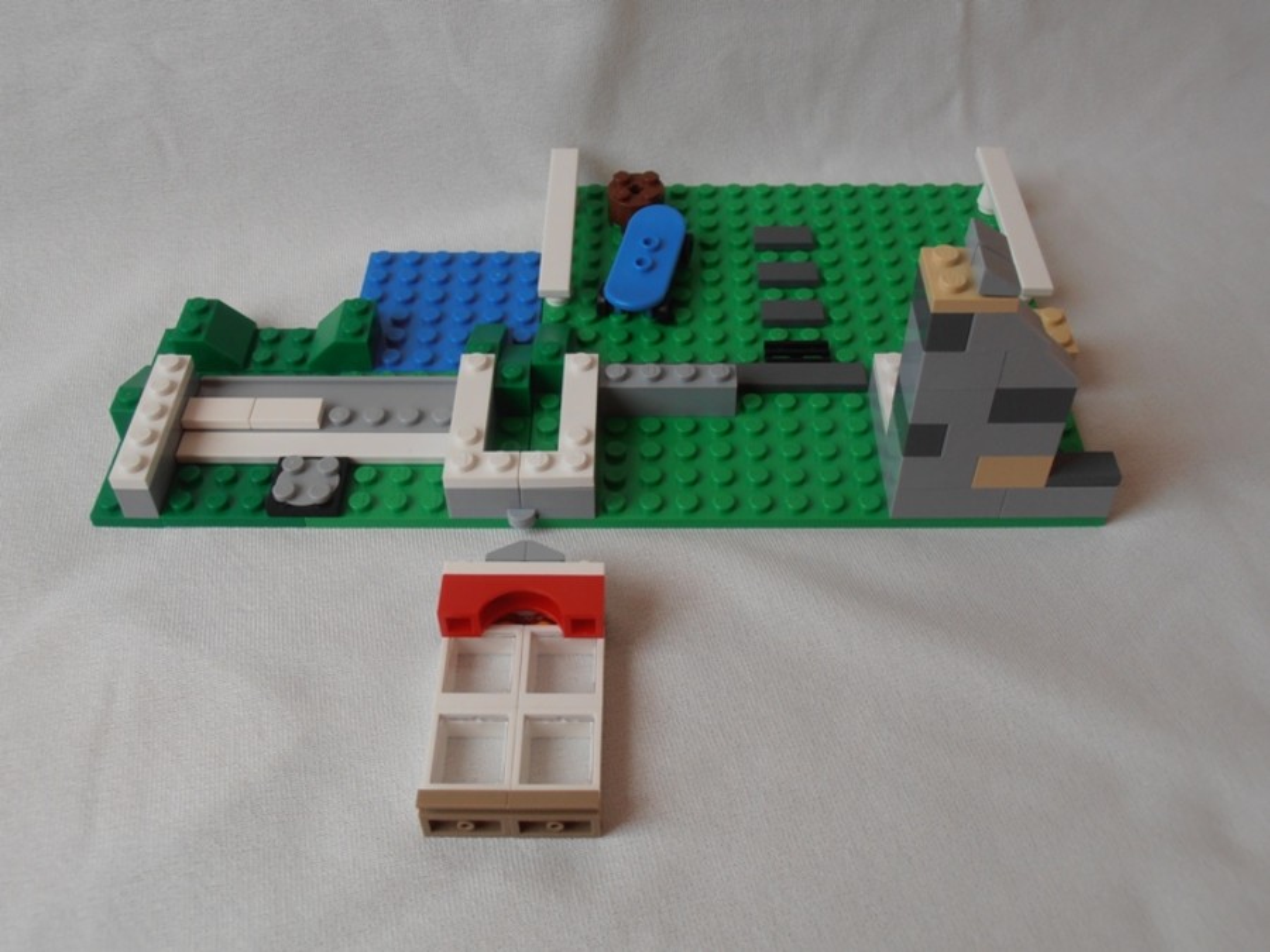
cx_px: 635
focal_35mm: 37
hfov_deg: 50.1
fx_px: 1357
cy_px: 476
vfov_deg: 38.7
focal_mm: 6.61
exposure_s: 1/100
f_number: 3.9
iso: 80
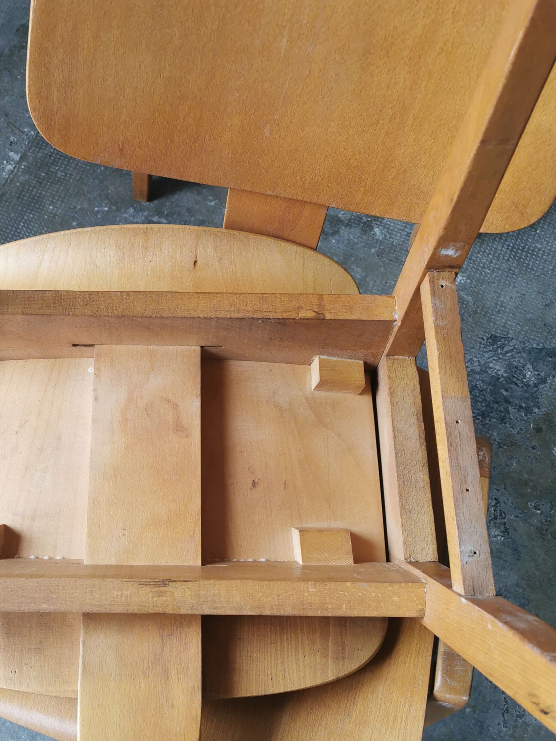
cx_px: 156
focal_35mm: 40
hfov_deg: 35.4
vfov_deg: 46.3
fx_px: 856
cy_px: 468
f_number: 1.6
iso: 125
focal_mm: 5.56
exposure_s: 1/50
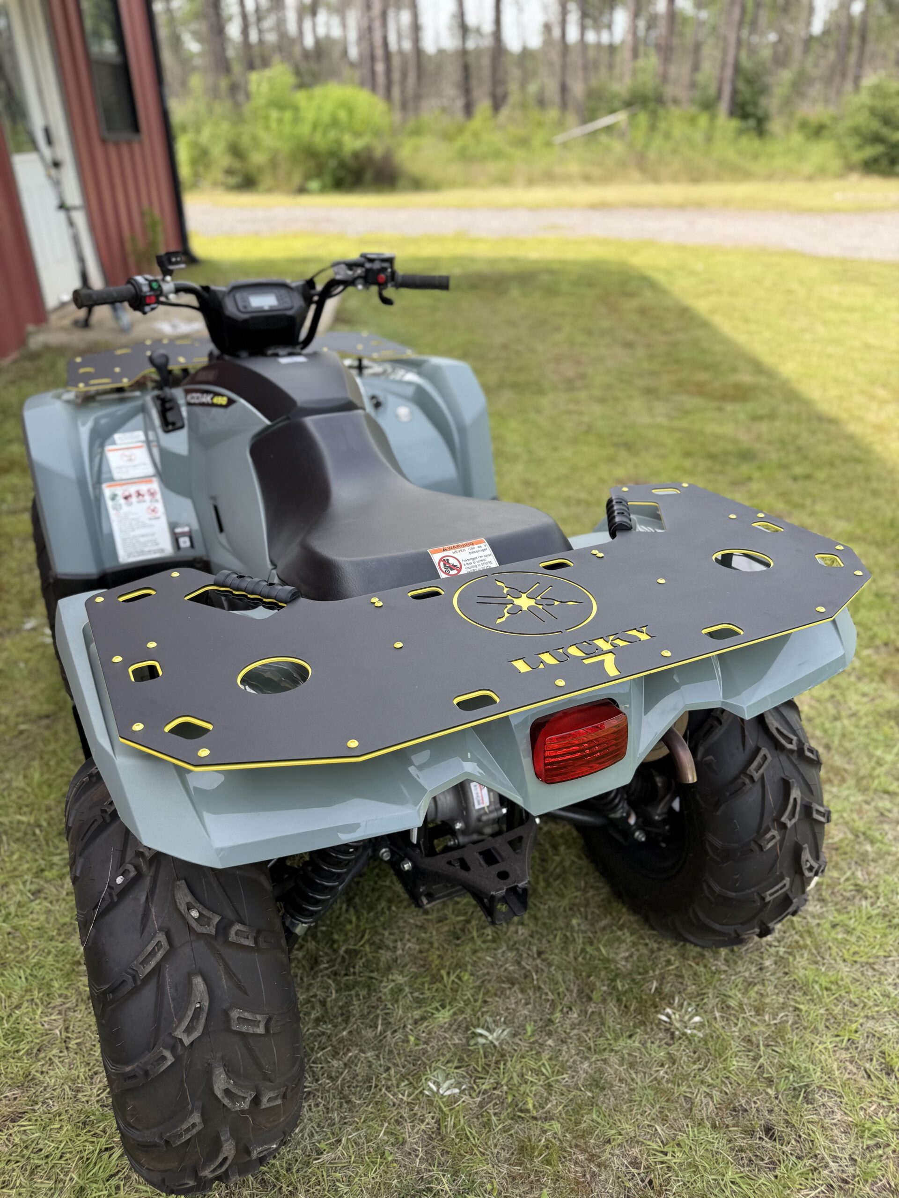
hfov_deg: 56.8
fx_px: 831
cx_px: 450
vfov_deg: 71.6
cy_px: 599
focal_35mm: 24
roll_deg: +0.8
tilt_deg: -29.8
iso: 80
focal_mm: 6.76
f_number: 1.78
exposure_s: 1/1046
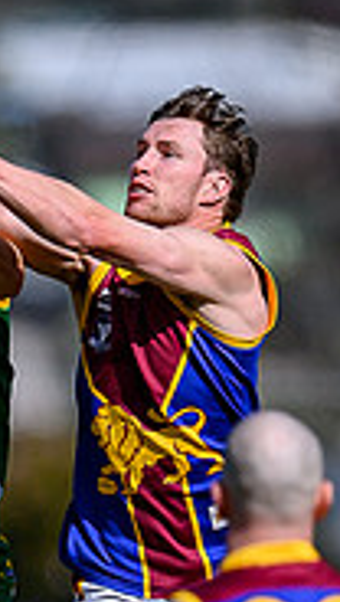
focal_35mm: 2875
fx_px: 45911
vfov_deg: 0.8
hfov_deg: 0.4
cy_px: 646
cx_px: -132
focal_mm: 500
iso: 100
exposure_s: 1/2000
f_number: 4
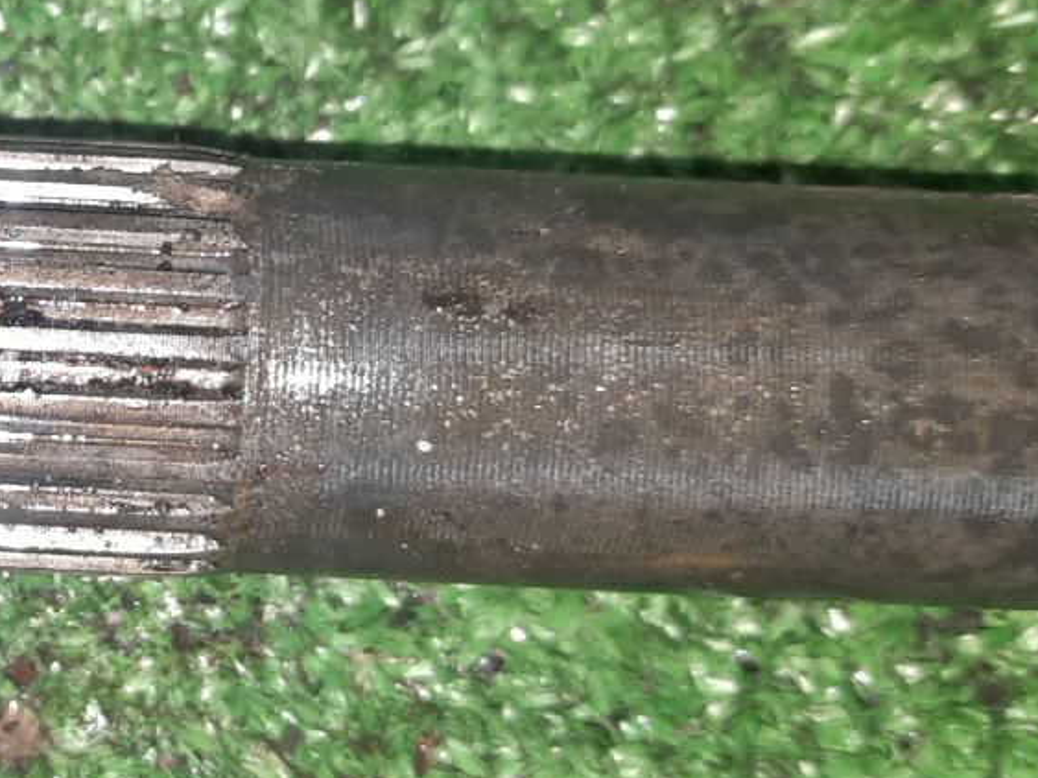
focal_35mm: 64
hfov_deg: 28.4
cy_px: 354
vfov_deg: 22.9
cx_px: -6
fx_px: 1919
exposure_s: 1/33
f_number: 2
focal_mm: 4.6
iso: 364
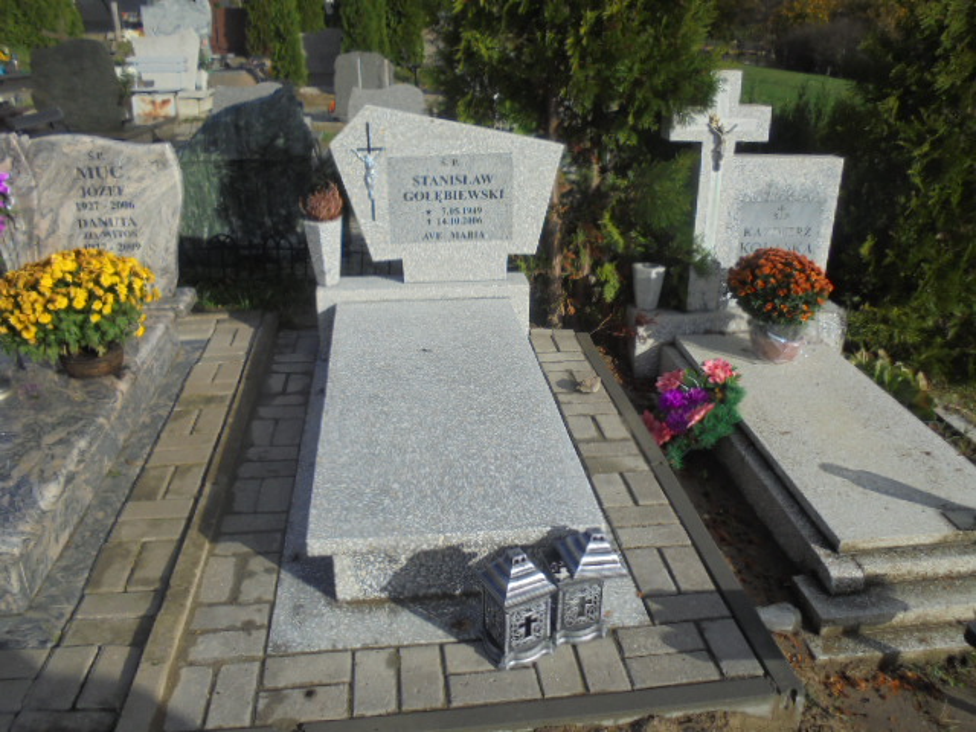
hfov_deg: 61.7
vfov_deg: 48.2
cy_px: 366
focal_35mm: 29
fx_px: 818
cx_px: 488
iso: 100
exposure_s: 1/200
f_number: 11.8
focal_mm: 5.3
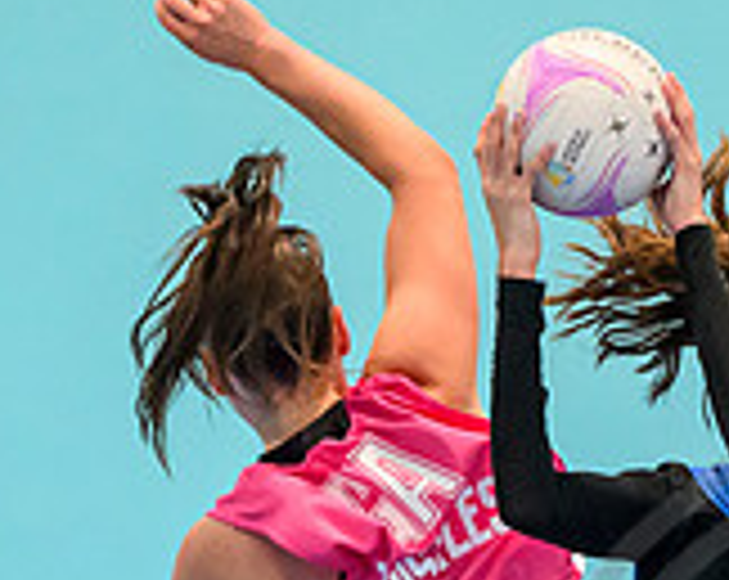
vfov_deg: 1.7
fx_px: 20094
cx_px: 646
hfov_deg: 2.1
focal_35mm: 933
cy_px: 766
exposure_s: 1/1000
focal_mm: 200
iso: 8000
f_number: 2.8
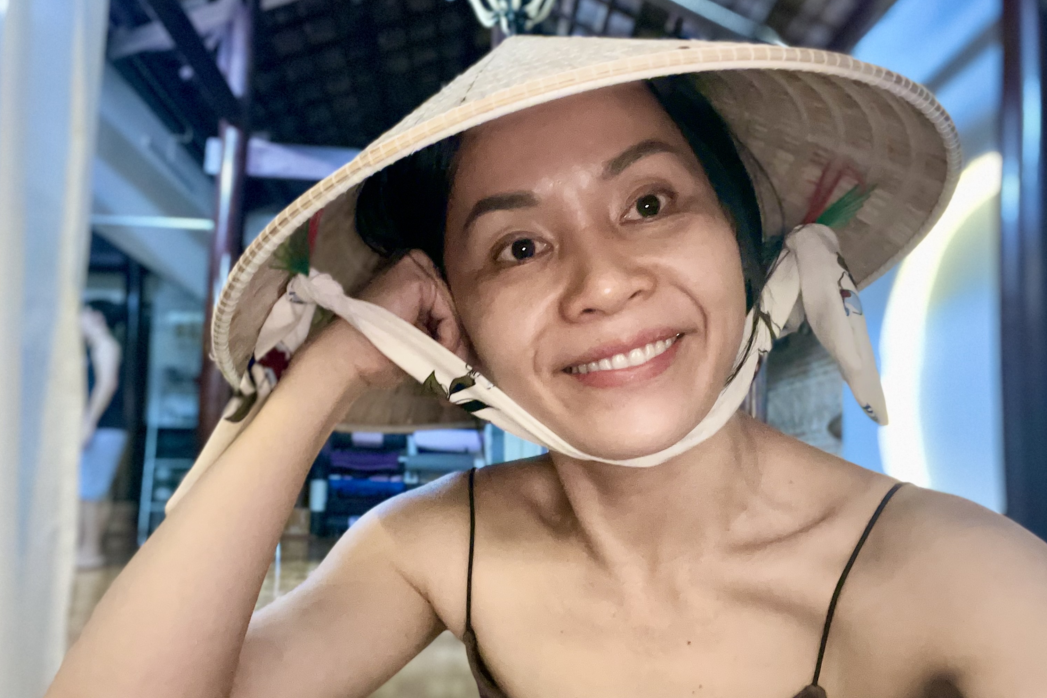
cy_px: 389
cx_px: 517
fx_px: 931
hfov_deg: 58.7
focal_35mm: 32
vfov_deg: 41.1
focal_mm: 2.71
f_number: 2.2
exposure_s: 1/22
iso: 800
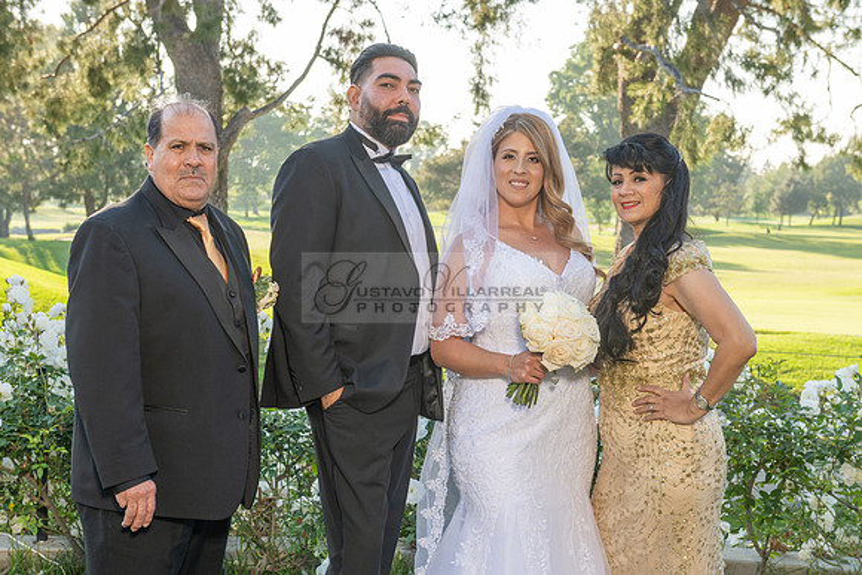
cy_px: 317
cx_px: 476
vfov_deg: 22.4
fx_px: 1454
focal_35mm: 61
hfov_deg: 33.0
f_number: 6.3
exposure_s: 1/200
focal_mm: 55
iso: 200
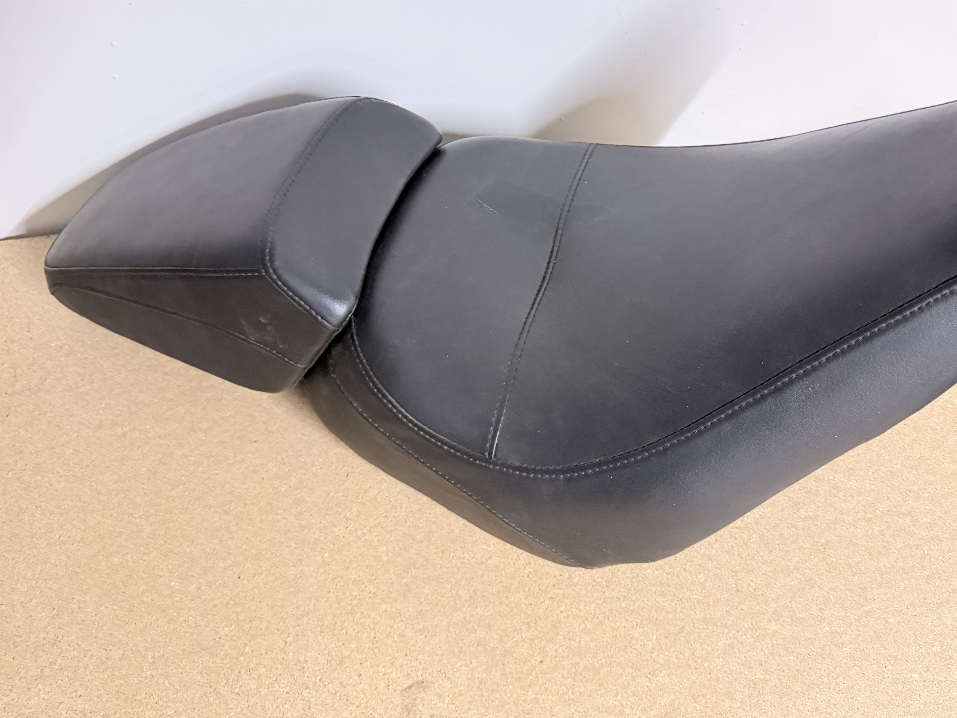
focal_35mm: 32
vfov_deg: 43.9
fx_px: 885
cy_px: 280
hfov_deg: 56.5
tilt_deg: -50.8
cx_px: 558
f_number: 1.78
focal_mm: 6.76
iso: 640
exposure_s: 1/50
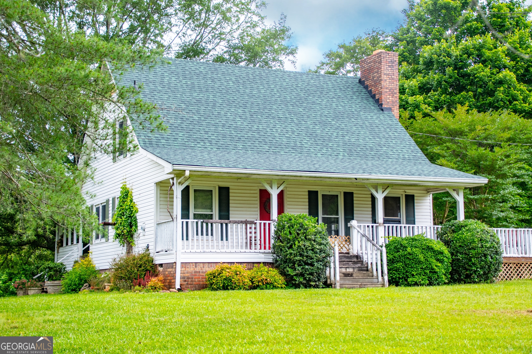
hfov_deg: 33.4
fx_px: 886
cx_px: 266
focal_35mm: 60
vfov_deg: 22.6
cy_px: 177
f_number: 4.2
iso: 200
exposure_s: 1/320
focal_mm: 40
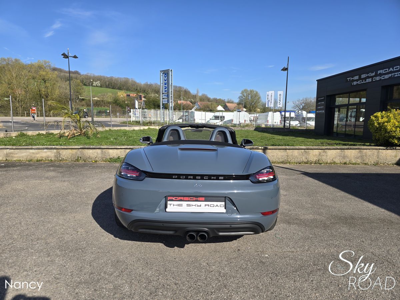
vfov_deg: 58.9
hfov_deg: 73.9
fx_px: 266
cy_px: 150
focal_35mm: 23
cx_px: 200
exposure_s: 1/790
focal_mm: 6.3
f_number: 1.7
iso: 12
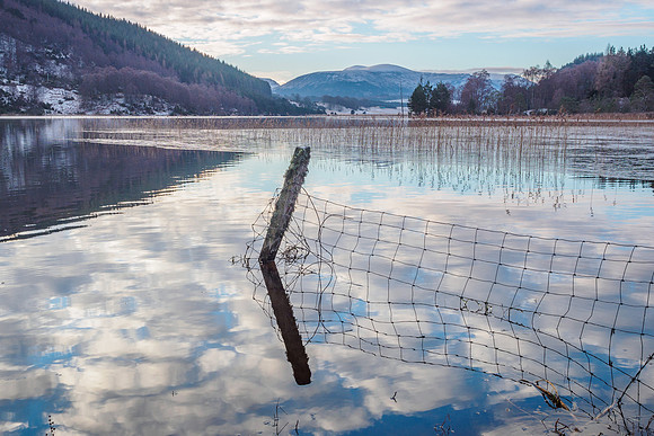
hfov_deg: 47.2
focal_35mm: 41
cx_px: 328
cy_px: 245
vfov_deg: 32.5
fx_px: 748
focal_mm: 19
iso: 200
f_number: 7.1
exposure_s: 1/50
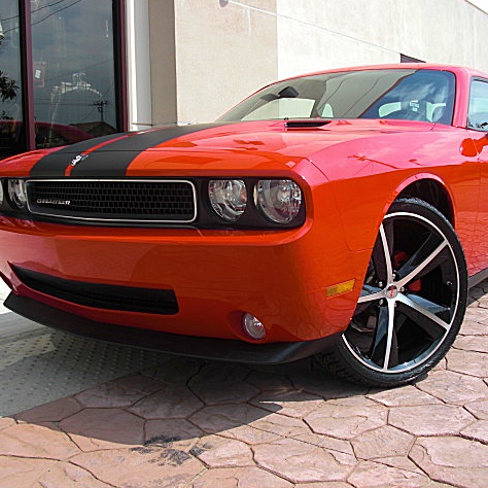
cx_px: 248
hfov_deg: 39.2
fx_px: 686
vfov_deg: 39.2
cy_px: 242
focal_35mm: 43
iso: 50
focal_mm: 6.3
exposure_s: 1/800
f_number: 2.8
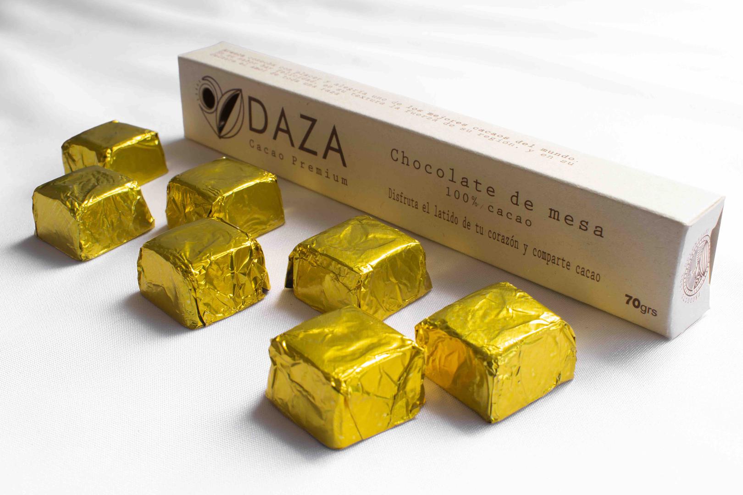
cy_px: 248
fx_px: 805
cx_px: 372
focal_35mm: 39
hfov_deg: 49.6
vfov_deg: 34.2
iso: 100
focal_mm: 26
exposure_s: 1/25
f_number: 14
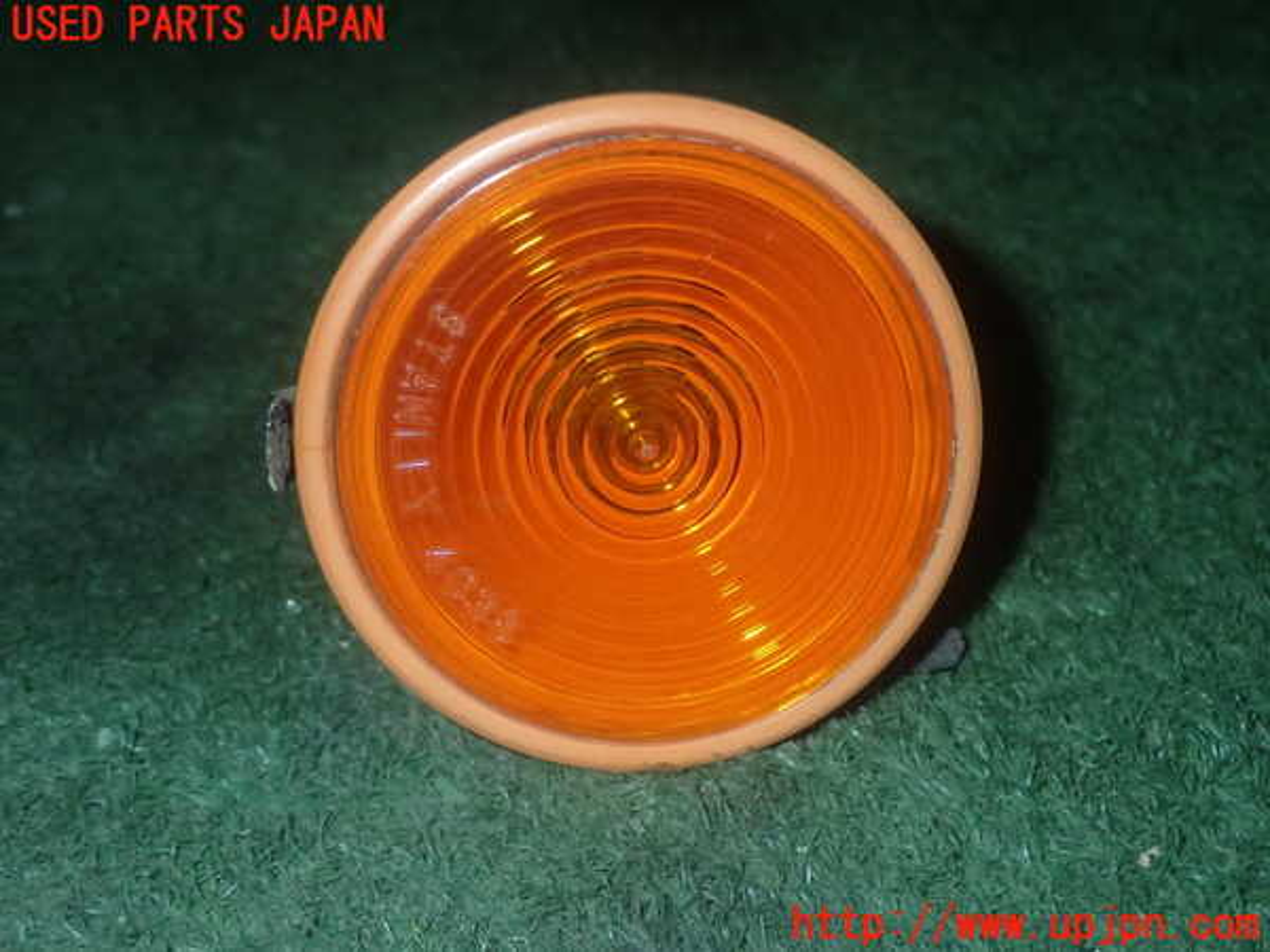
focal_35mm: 58
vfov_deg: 25.2
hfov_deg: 33.2
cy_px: 476
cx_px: 635
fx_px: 2128
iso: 400
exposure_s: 1/60
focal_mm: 10.35
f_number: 10
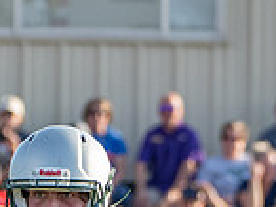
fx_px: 10621
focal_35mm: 1331
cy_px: 531
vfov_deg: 1.1
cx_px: 67
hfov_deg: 1.5
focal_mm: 190
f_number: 5.6
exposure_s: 1/1250
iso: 500
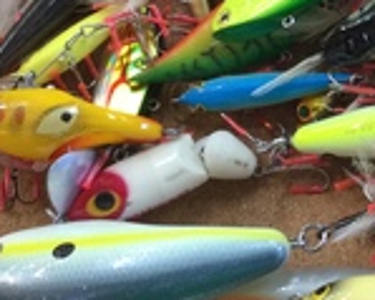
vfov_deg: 12.4
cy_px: -55
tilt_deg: -67.9
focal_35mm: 122
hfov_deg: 15.0
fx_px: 1353
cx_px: 508
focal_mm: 3.3
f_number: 2.4
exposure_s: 1/30
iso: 50
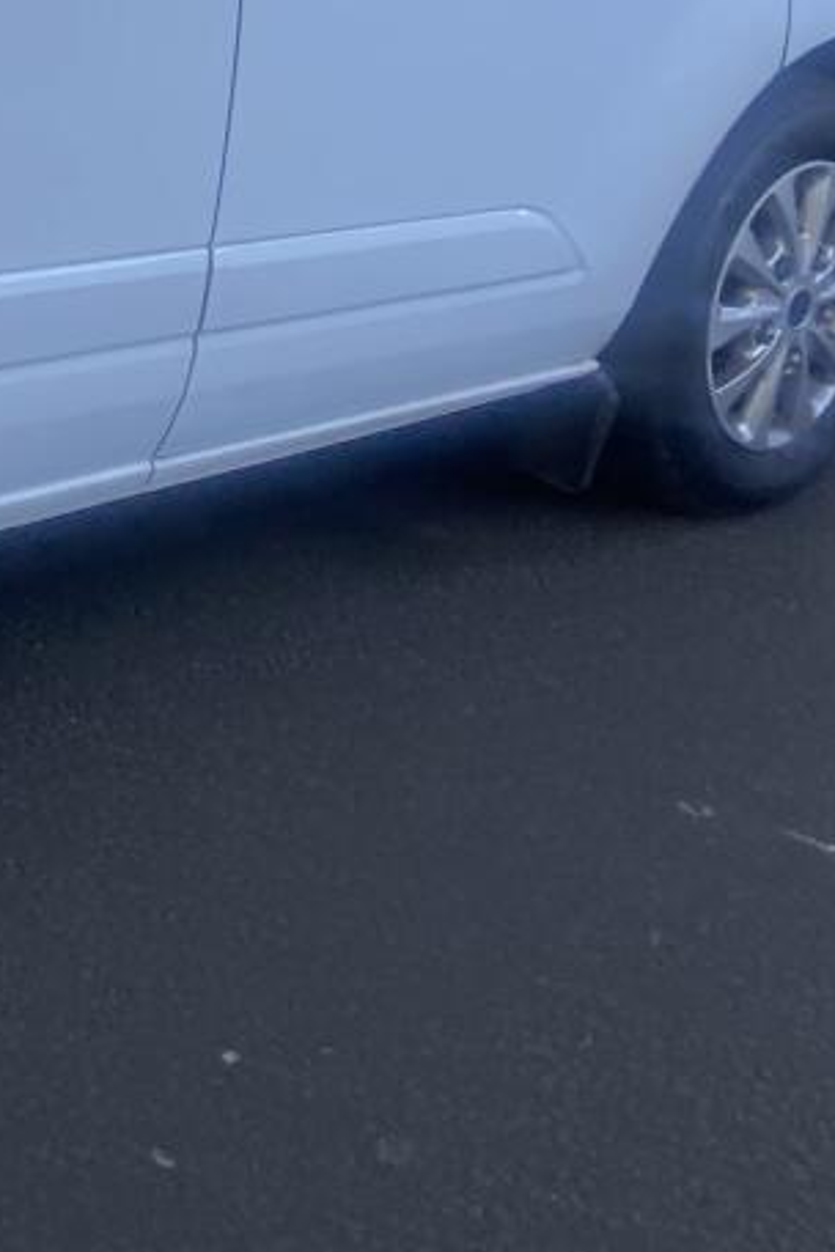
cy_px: 139
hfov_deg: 16.2
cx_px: -316
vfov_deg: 25.0
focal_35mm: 79
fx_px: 2748
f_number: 1.8
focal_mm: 4.25
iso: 40
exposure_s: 1/122
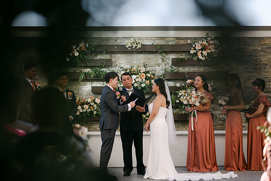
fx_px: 881
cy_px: 94
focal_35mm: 117
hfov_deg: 17.5
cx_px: 131
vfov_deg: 11.7
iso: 64
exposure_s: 1/2000
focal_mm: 105
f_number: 1.4
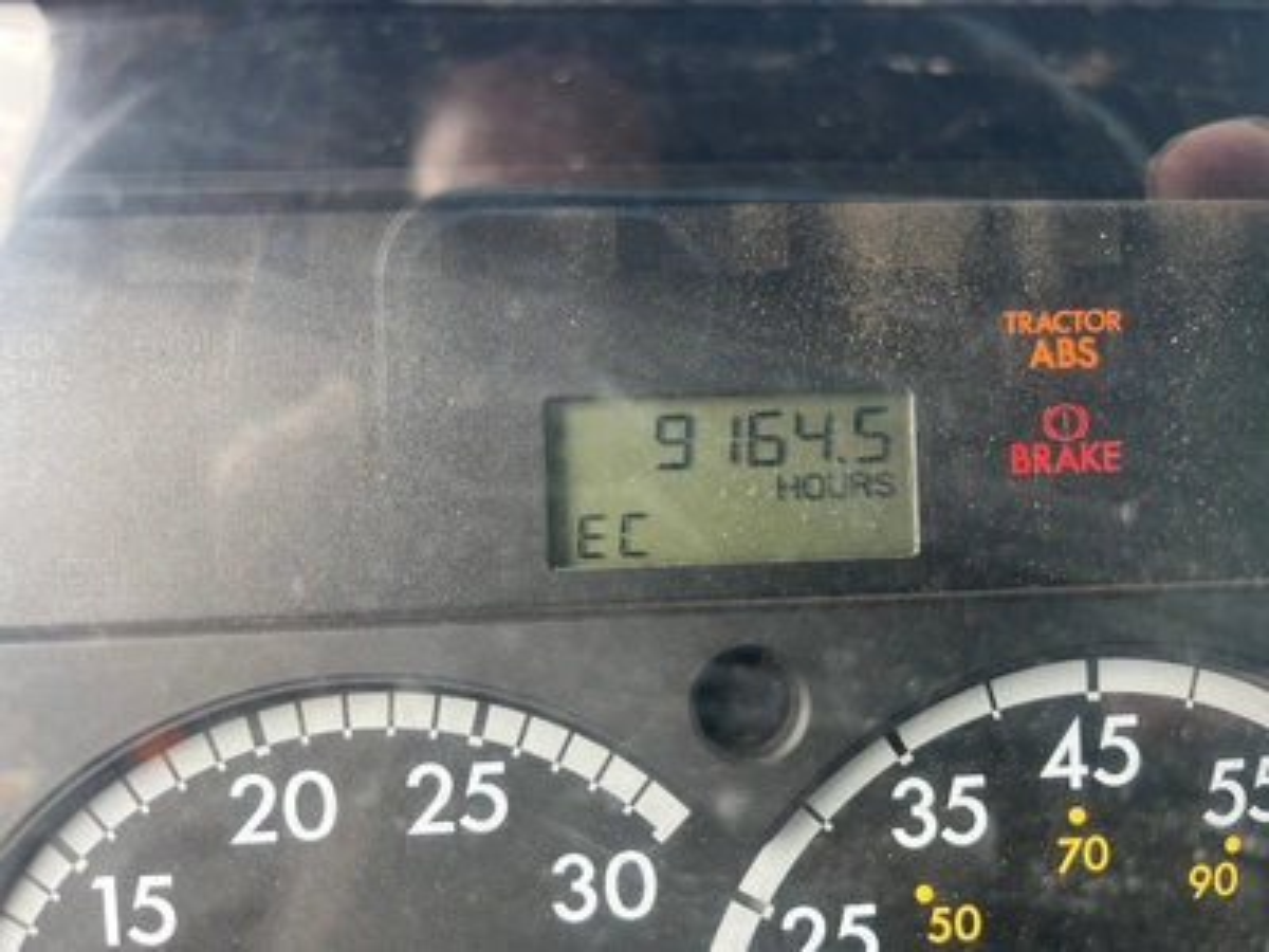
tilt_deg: -22.7
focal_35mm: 26
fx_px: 953
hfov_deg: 67.3
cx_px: 634
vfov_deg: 53.1
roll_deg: -0.6
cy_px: 476
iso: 50
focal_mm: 5.1
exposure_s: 1/122
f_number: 1.6
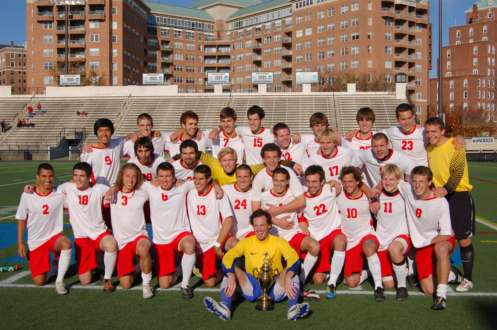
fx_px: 621
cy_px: 165
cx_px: 248
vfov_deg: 29.8
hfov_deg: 43.6
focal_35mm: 45
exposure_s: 1/640
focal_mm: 30
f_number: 9
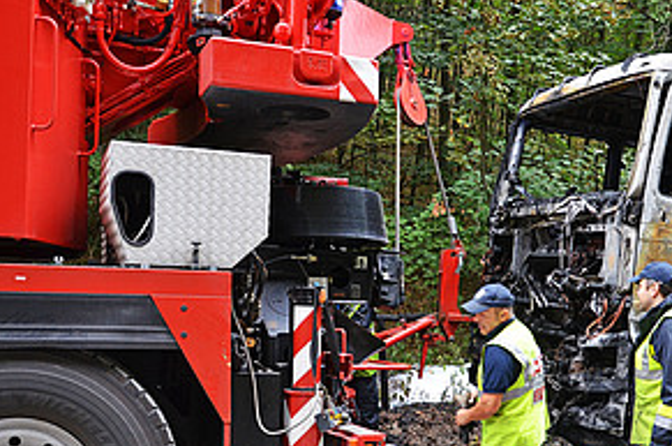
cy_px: 306
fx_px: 820
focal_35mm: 44
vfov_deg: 30.1
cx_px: 470
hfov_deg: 43.7
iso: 800
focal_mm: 18
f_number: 3.5
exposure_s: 1/40
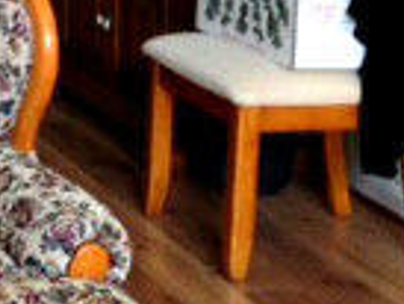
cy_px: -165
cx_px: -481
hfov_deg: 11.2
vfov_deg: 9.4
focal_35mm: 154
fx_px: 1799
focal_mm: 4.13
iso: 160
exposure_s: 1/20
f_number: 2.4
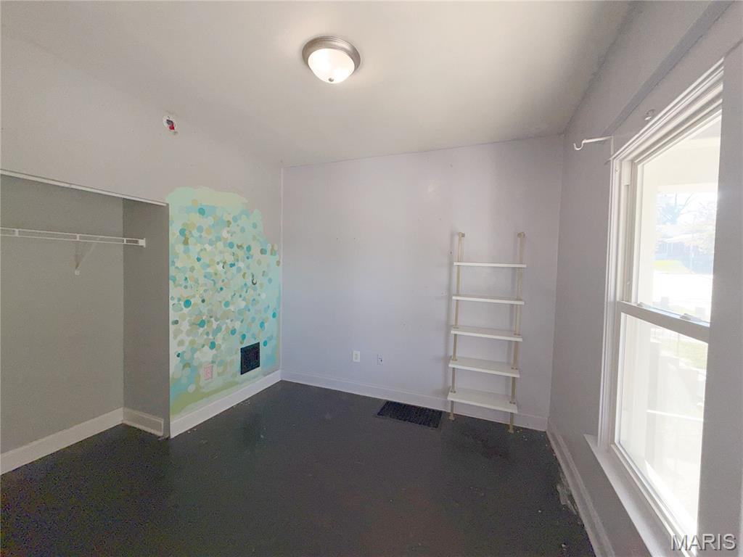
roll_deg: -1.0
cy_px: 278
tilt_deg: -3.4
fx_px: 300
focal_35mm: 14
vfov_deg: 85.7
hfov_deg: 102.1
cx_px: 372
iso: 32
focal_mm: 2.22
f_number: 2.2
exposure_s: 1/121
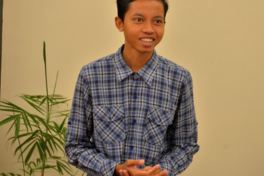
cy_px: 62
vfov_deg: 14.7
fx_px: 682
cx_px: 147
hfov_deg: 21.9
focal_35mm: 93
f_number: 4
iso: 800
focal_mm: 70
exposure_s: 1/80
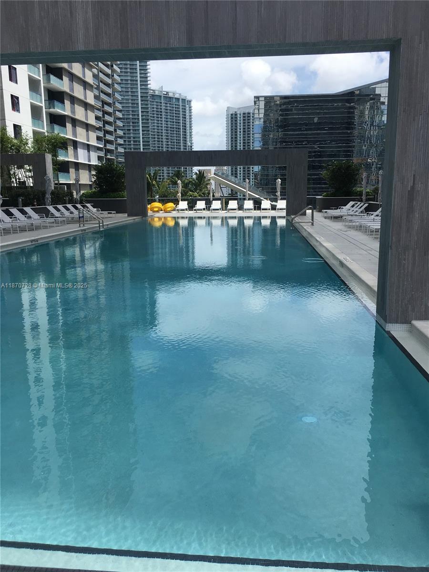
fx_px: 479
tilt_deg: -11.1
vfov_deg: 61.7
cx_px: 214
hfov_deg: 48.2
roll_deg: +0.2
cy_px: 286
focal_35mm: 29
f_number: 2.2
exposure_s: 1/2137
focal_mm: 4.15
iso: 25
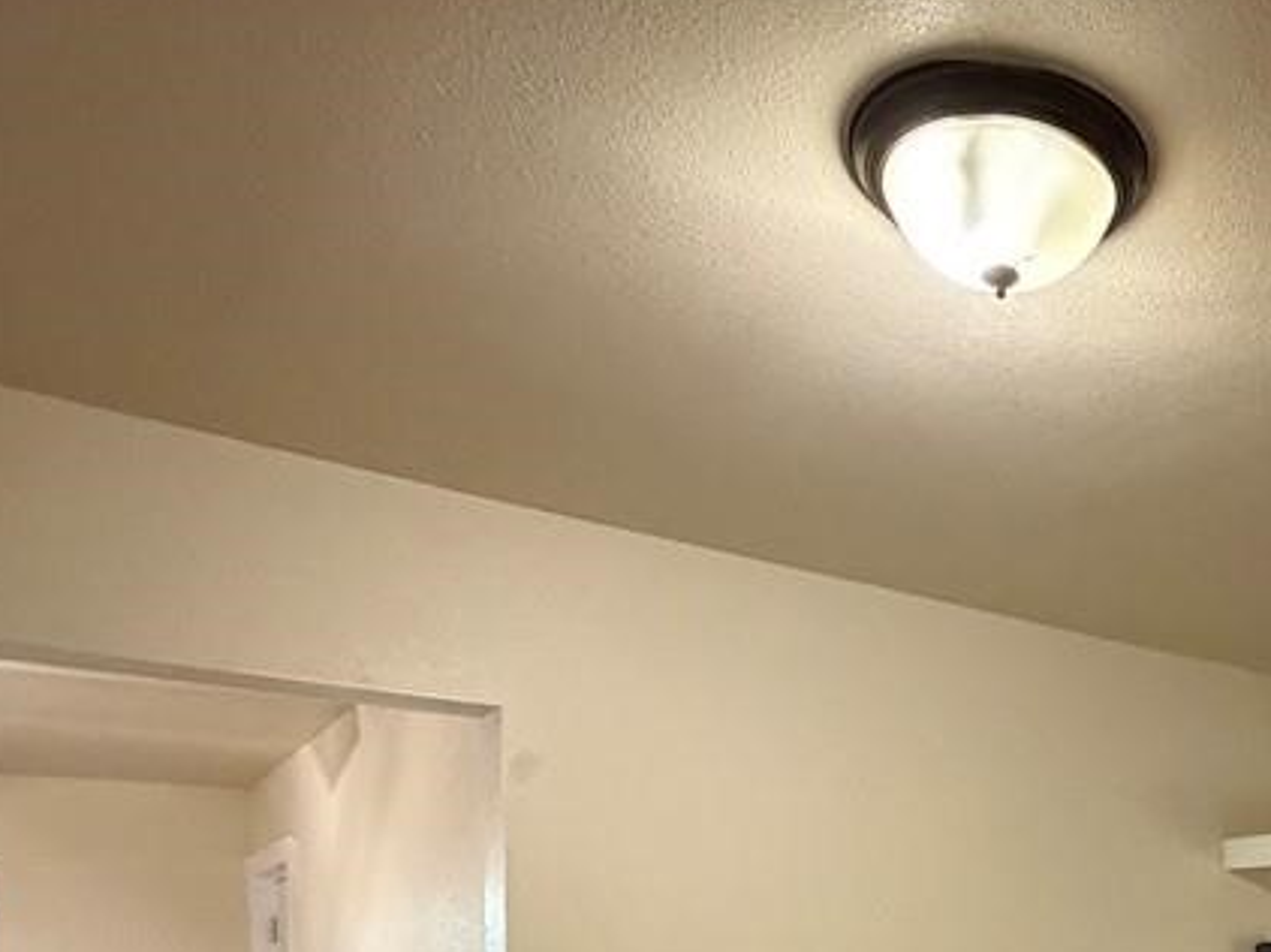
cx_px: 1135
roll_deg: +1.2
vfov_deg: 37.0
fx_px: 1248
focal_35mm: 34
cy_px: 970
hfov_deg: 48.5
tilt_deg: +0.3
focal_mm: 2.22
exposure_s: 1/60
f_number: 2.2
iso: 1250
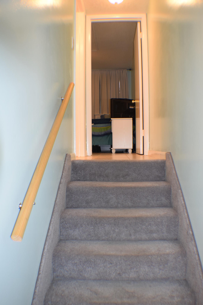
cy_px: 152
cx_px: 102
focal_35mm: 36
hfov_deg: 36.9
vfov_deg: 53.1
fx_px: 305
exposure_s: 1/80
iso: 800
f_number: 4.5
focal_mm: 24
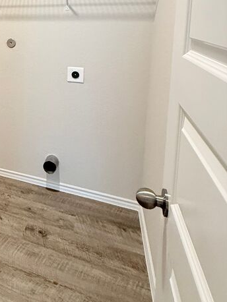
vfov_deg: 51.0
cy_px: 49
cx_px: -38
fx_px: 288
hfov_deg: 35.1
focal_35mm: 33
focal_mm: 2.22
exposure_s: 1/60
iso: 320
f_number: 2.2
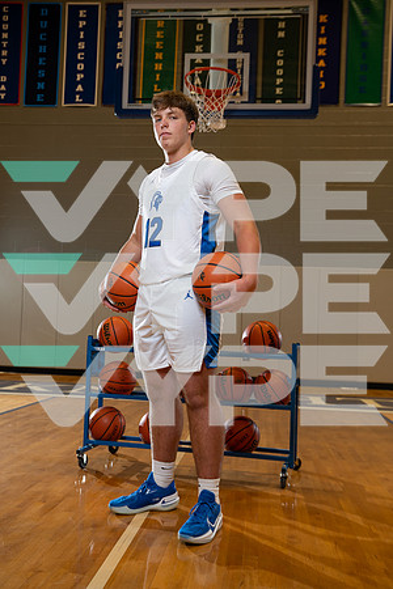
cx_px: 196
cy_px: 294
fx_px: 589
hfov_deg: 36.9
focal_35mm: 36
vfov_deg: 53.1
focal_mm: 36
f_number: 4
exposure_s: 1/125
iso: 400
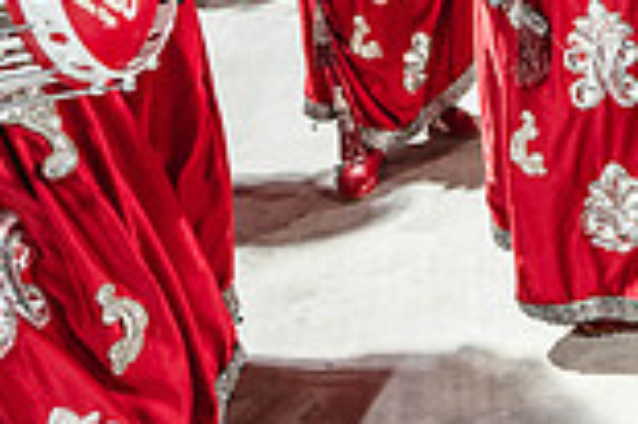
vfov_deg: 16.4
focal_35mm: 73
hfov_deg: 23.5
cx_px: 889
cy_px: -272
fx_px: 1292
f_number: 4
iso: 2000
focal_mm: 19.5
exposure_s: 1/250
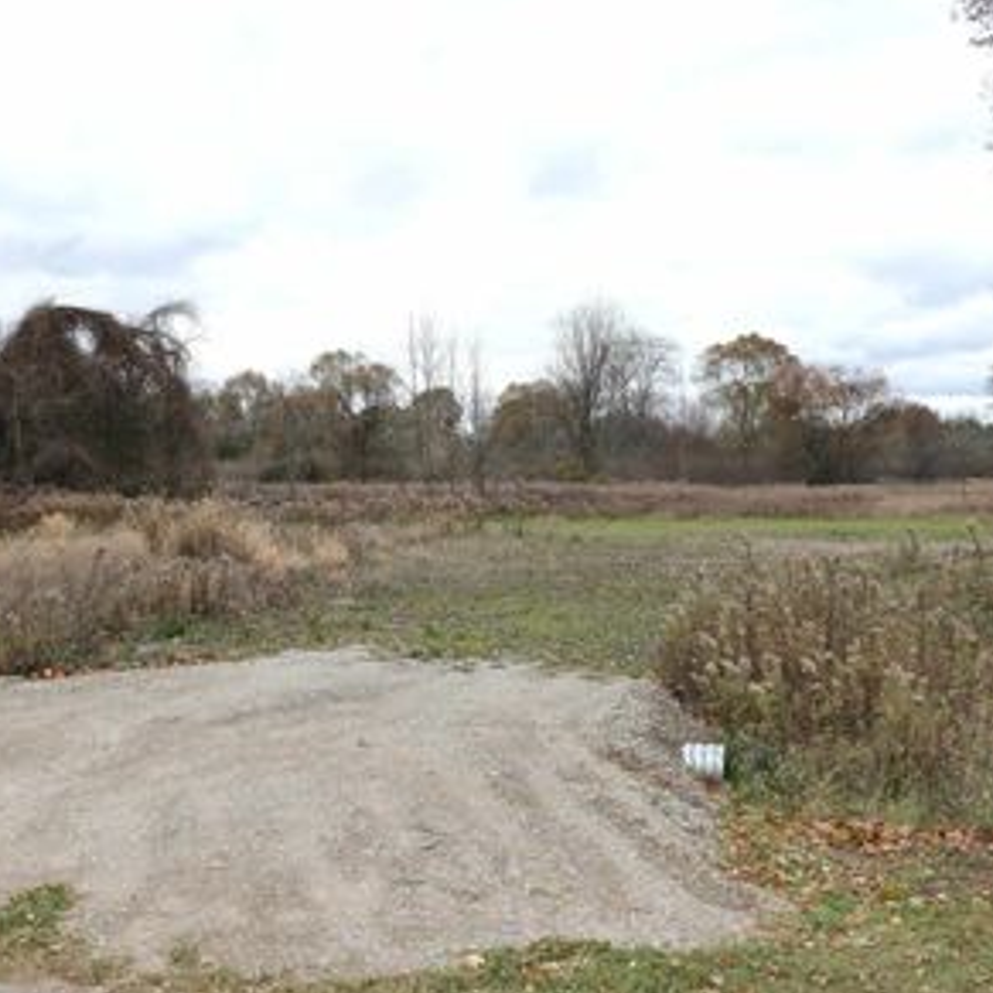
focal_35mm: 35
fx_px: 1136
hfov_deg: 47.1
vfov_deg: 47.1
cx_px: 427
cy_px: 551
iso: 125
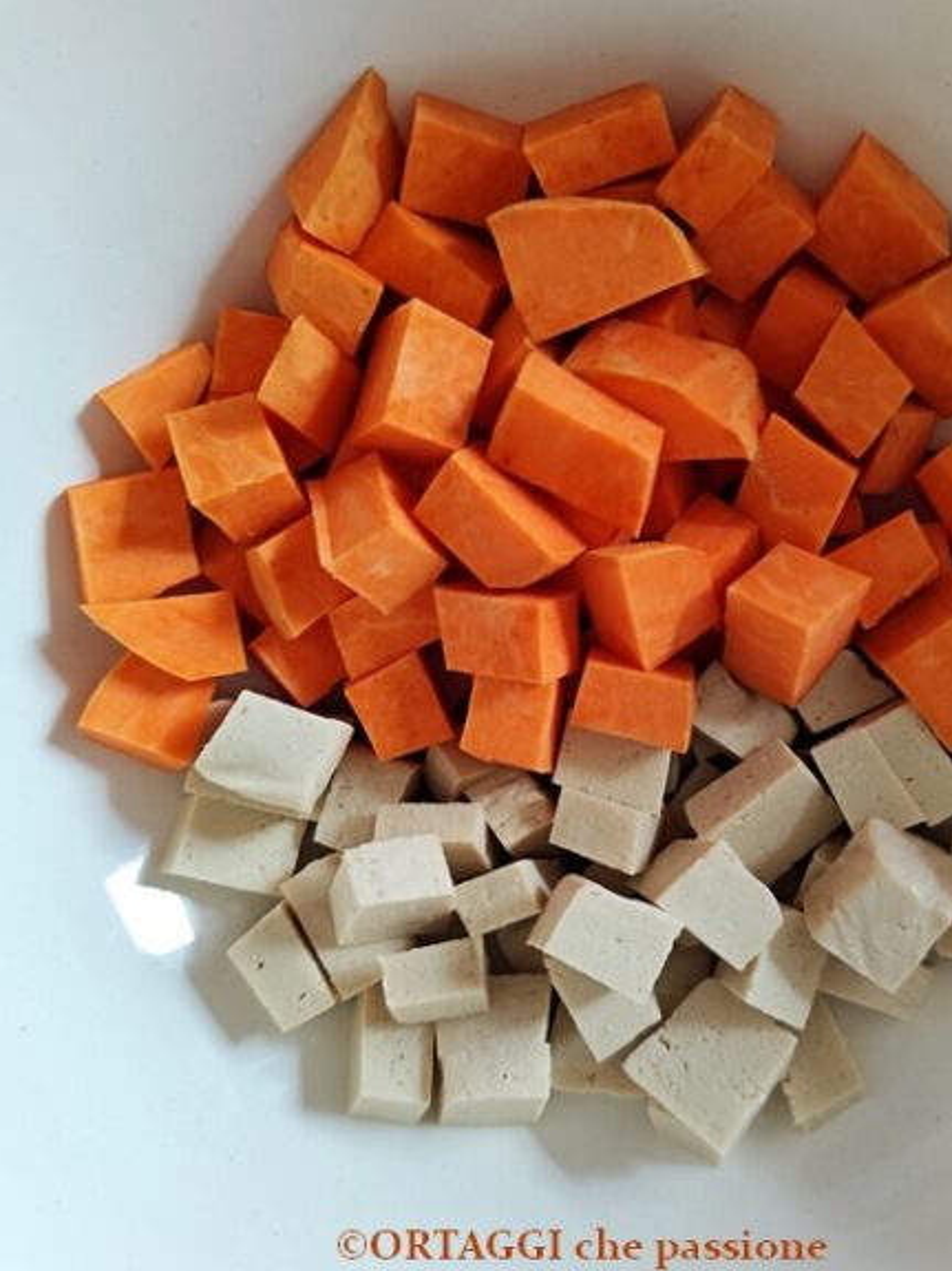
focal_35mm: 30
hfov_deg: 46.4
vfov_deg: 60.0
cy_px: 650
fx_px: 1100
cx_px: 585
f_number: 1.65
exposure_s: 1/20
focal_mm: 6.14
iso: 1000
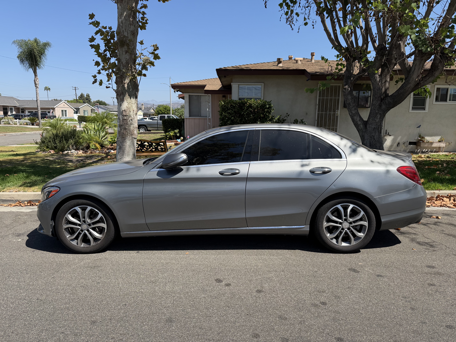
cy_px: 171
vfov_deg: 56.8
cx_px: 228
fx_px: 316
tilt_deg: -9.8
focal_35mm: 24
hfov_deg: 71.6
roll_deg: -1.4
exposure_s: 1/4167
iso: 100
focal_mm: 6.76
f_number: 1.78
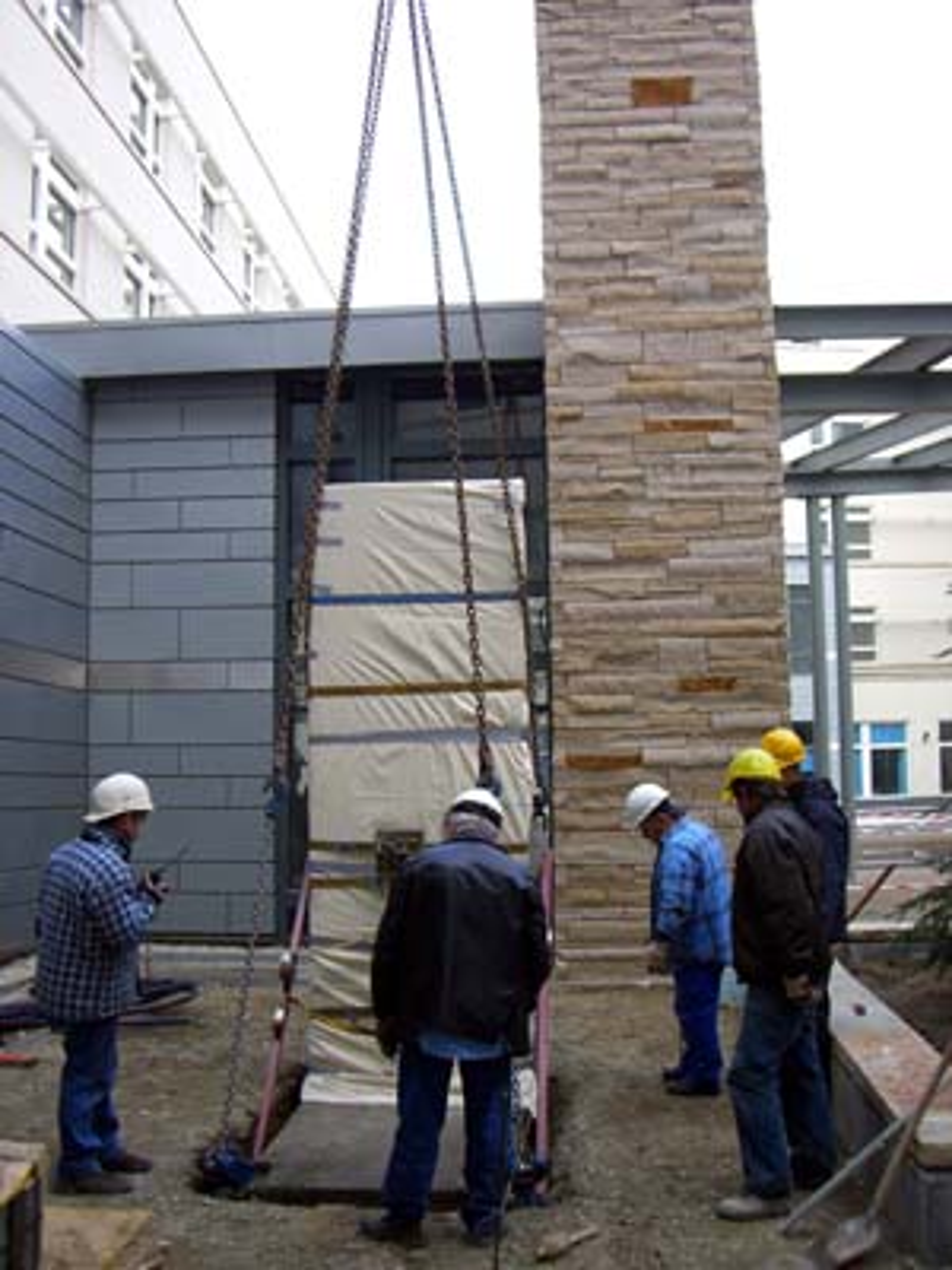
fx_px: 1393
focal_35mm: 38
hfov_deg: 37.7
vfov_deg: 49.0
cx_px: 476
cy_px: 635
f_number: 2.7
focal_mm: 6.2
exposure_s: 1/160
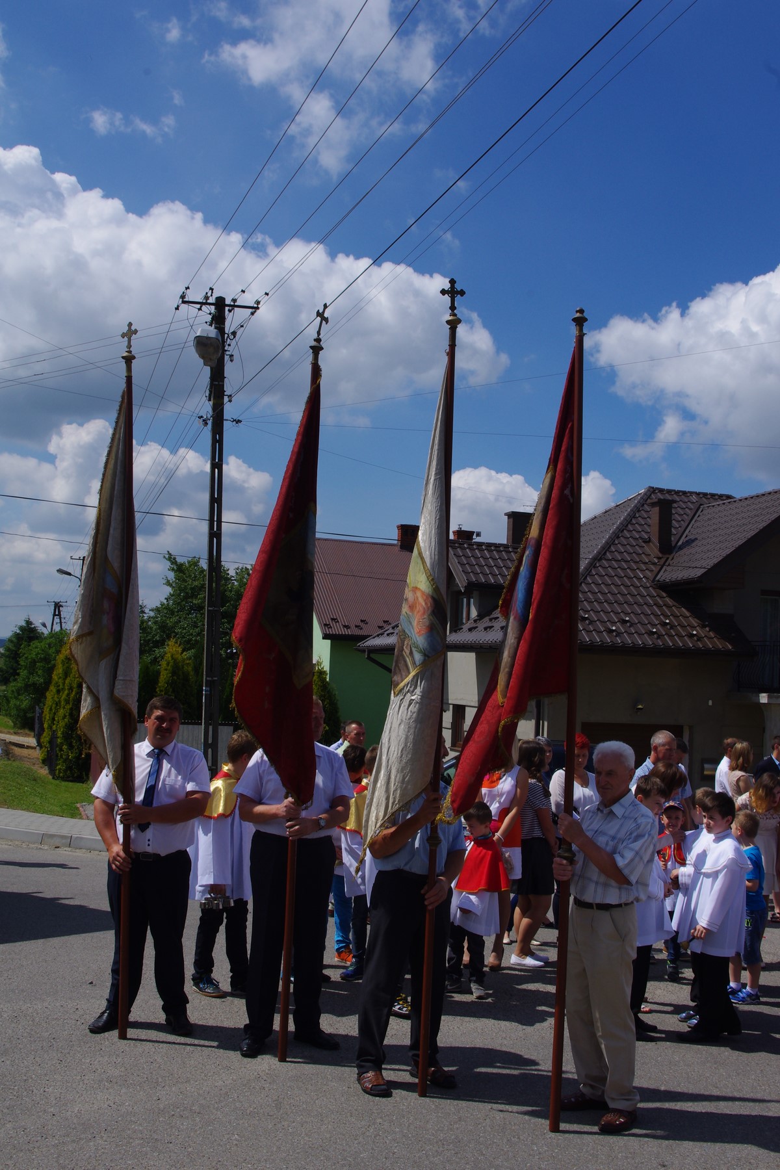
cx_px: 390
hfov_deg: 36.9
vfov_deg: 53.1
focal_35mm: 36
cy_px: 585
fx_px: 1170
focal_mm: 24.38
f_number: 13
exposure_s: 1/350
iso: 200
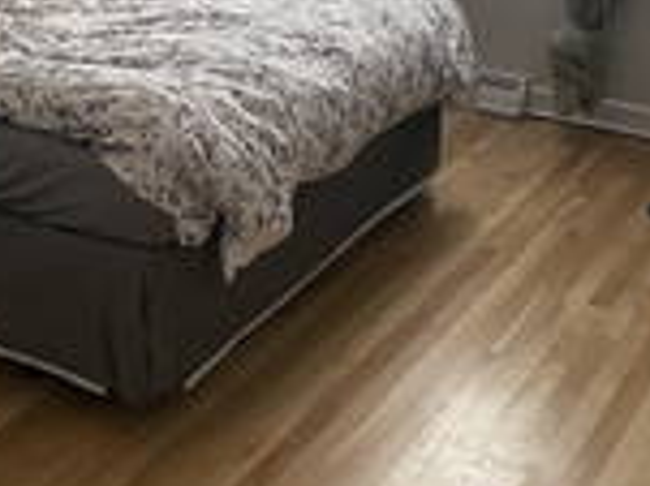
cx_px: 164
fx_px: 1163
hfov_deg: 30.7
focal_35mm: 62
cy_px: -77
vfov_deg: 22.1
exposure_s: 1/40
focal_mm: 4.25
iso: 640
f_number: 1.8
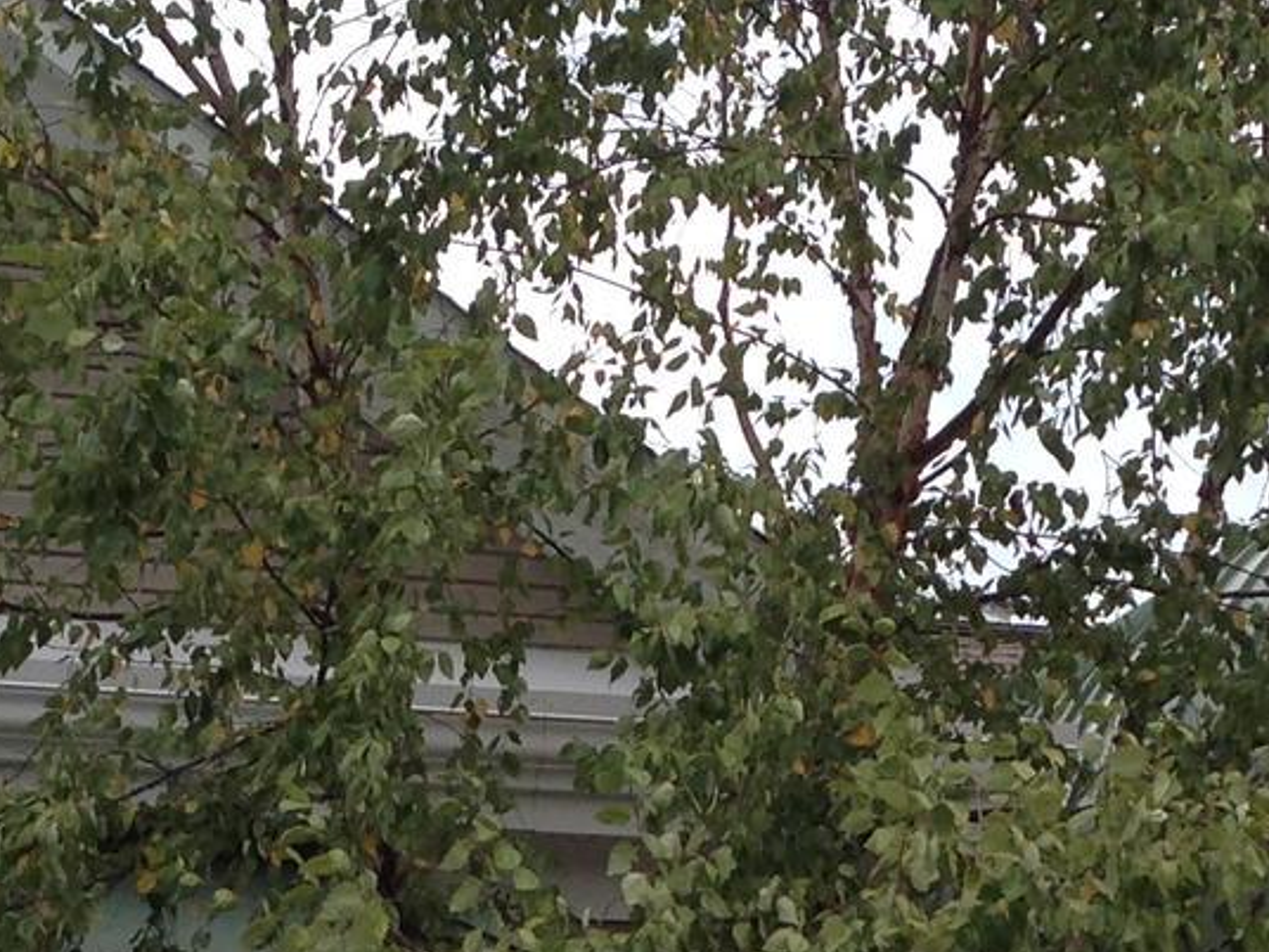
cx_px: 819
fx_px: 4619
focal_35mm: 126
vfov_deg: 11.4
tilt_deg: +4.9
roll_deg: +0.5
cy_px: 1343
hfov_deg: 15.6
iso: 50
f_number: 2.4
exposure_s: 1/234
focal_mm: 4.12
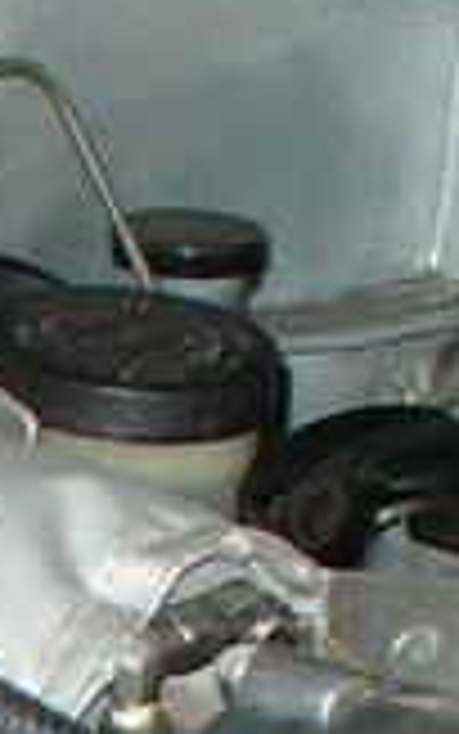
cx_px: -873
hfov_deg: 4.9
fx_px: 5119
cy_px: 1576
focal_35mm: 256
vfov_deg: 7.8
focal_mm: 6.1
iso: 160
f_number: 2.8
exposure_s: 1/30
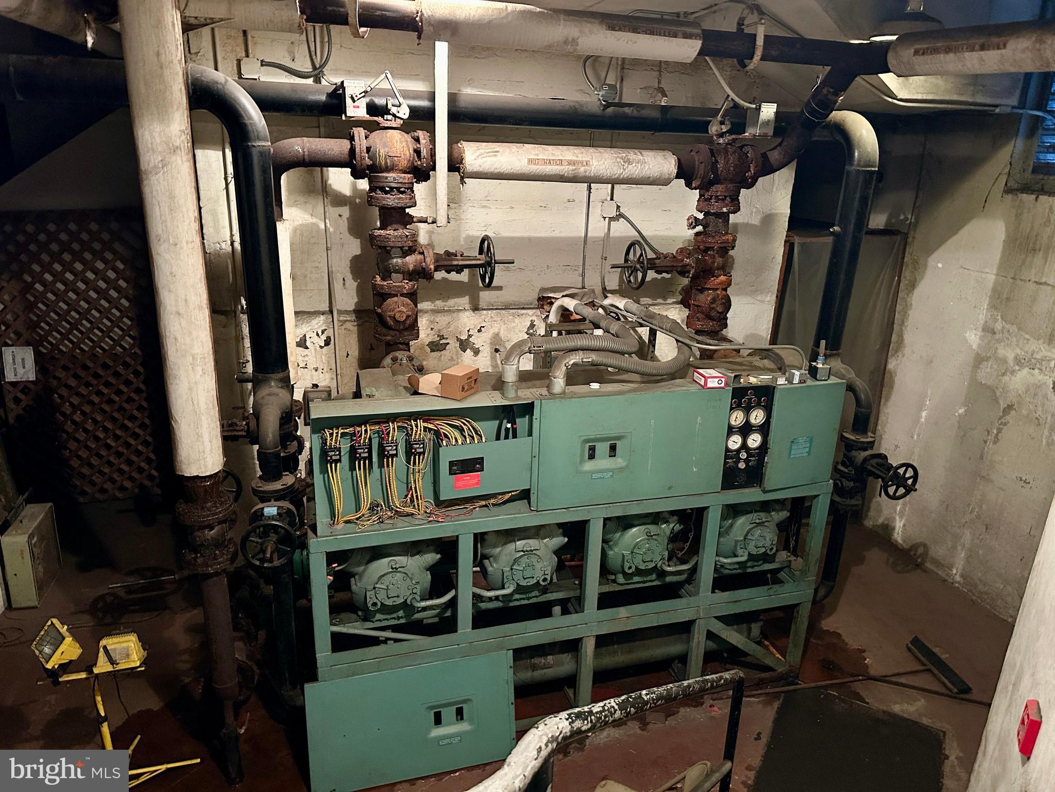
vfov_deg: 56.8
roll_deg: -3.0
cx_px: 528
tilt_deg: -19.1
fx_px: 731
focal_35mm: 24
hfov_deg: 71.6
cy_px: 396
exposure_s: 1/30
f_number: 1.78
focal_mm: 6.86
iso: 1000
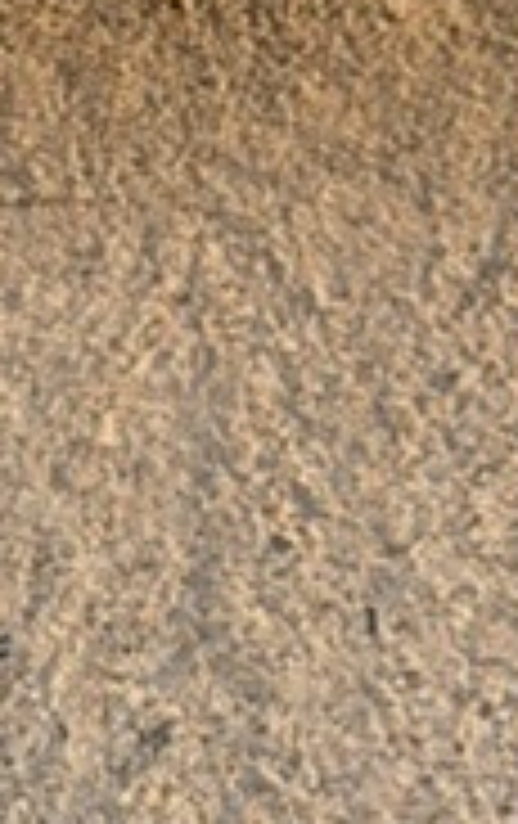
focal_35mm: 142
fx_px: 3195
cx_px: 144
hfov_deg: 9.3
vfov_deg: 12.2
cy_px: -1045
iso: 64
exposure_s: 1/570
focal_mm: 6.93
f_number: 1.8
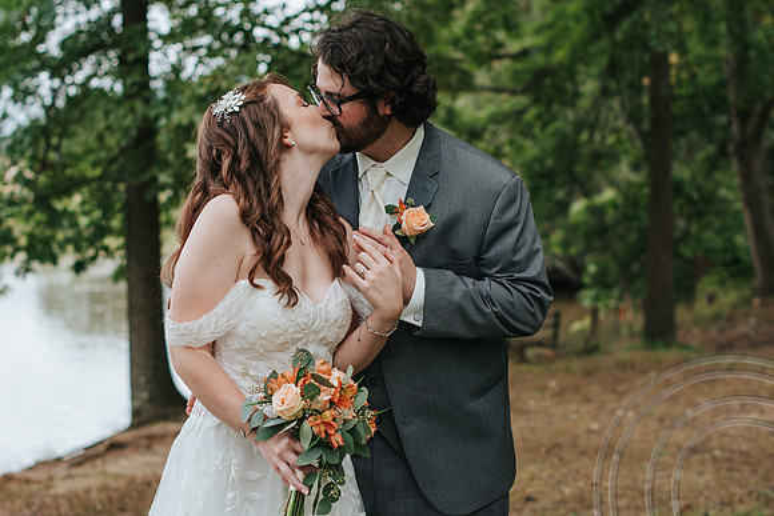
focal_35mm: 75
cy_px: 258
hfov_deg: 27.0
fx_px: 1613
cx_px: 387
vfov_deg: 18.2
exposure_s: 1/800
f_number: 2.8
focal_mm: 50
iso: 200
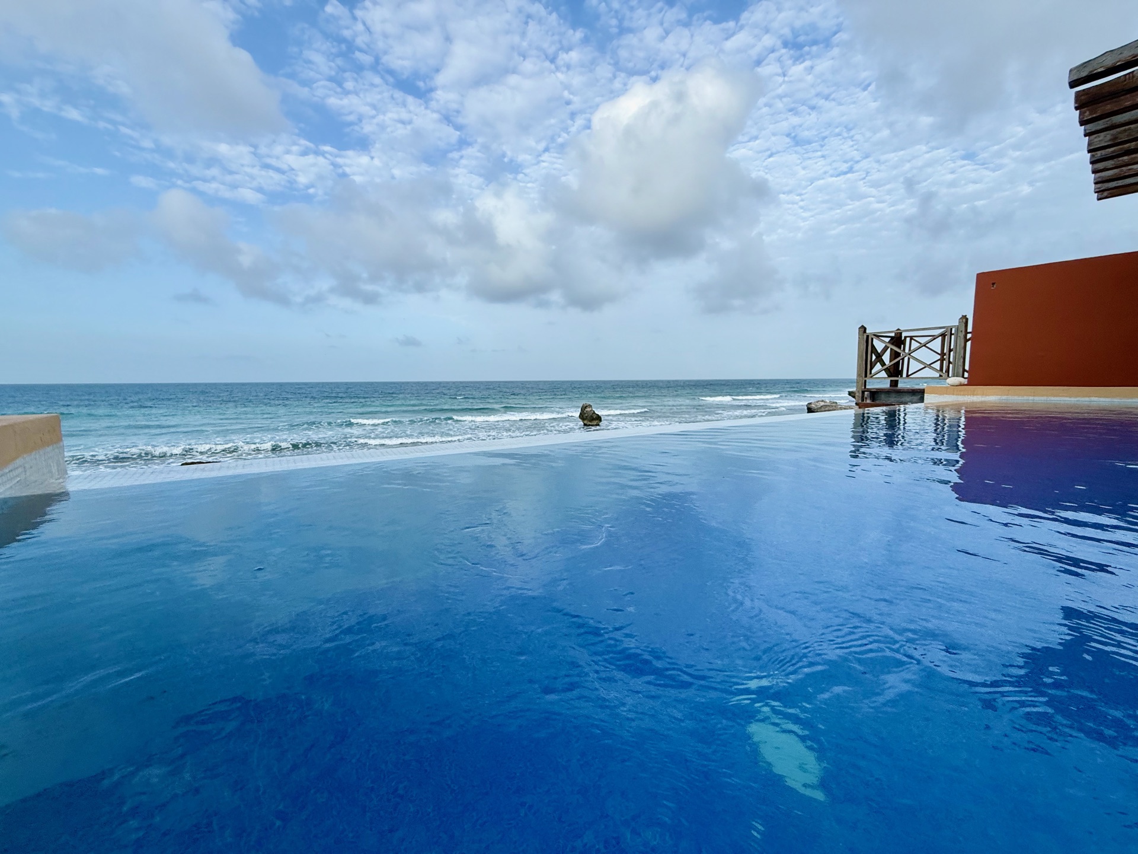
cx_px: 569
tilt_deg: -5.5
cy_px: 427
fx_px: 460
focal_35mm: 14
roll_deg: +1.7
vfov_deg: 85.7
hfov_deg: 102.1
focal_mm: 2.22
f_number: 2.2
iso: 50
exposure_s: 1/901
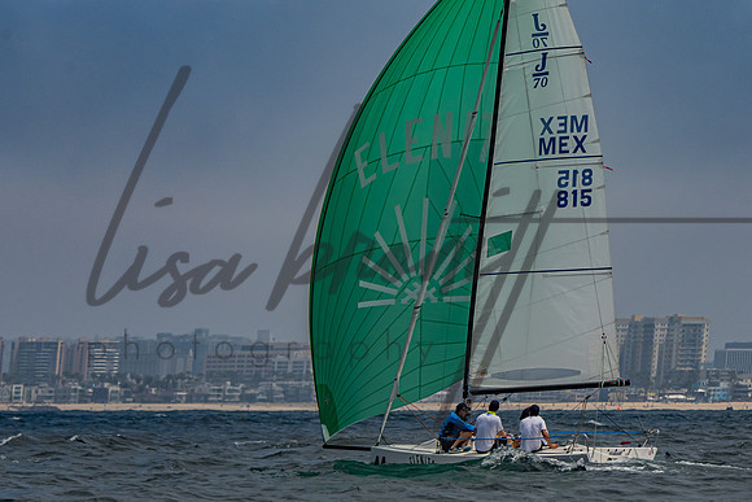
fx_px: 6972
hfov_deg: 6.2
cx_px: 322
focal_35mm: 334
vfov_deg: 4.1
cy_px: 173
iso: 400
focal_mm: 220
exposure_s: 1/4000
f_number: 6.3
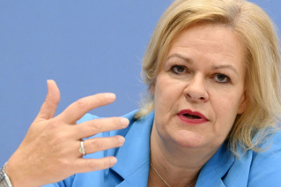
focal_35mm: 184
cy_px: 110
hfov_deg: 11.2
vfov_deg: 7.4
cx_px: 170
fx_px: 1435
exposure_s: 1/640
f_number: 5.6
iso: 5000
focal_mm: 130
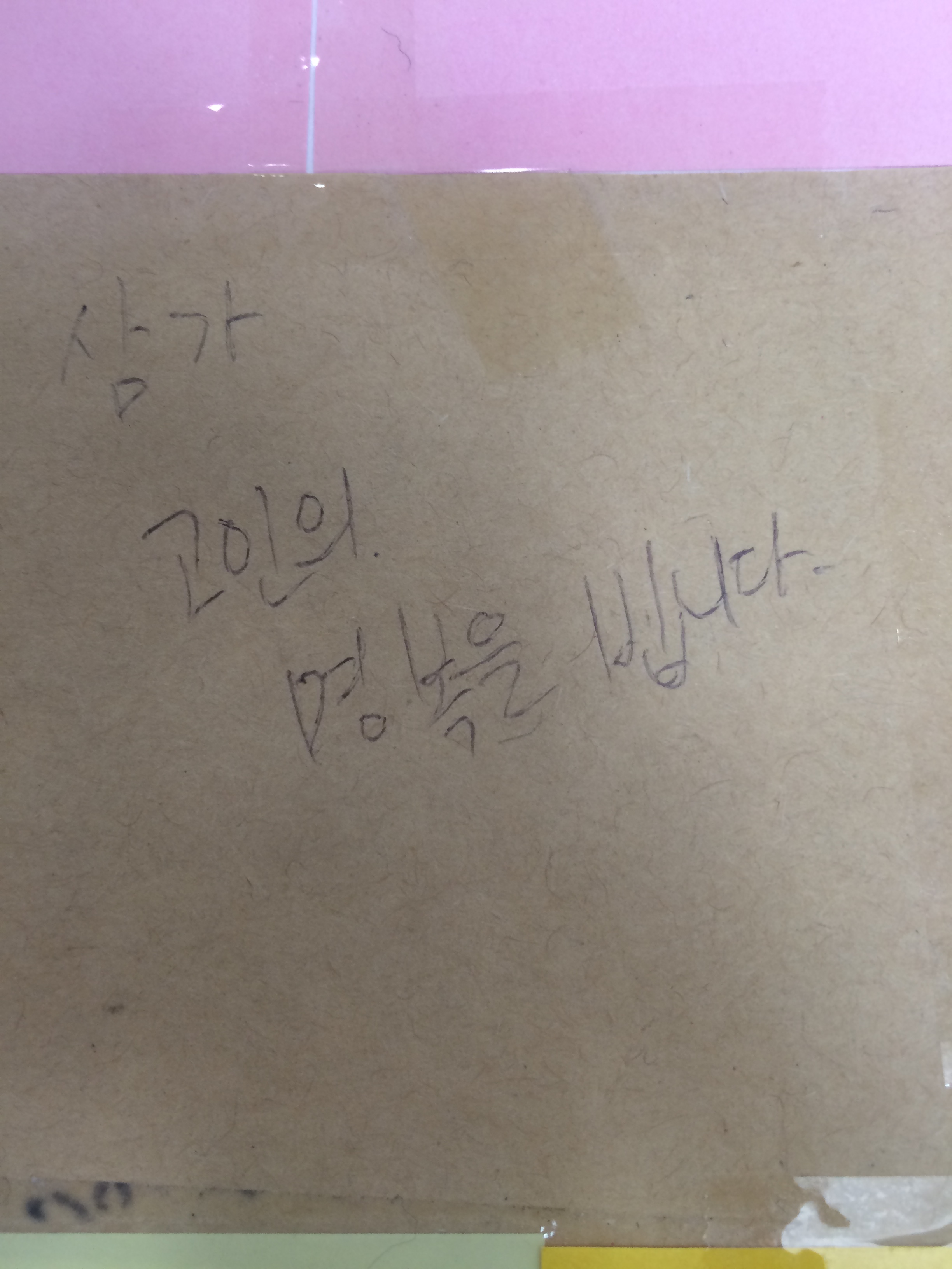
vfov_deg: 61.7
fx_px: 1063
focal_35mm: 29
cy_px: 634
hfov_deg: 48.2
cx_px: 476
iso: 40
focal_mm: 4.15
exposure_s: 1/30
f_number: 2.2
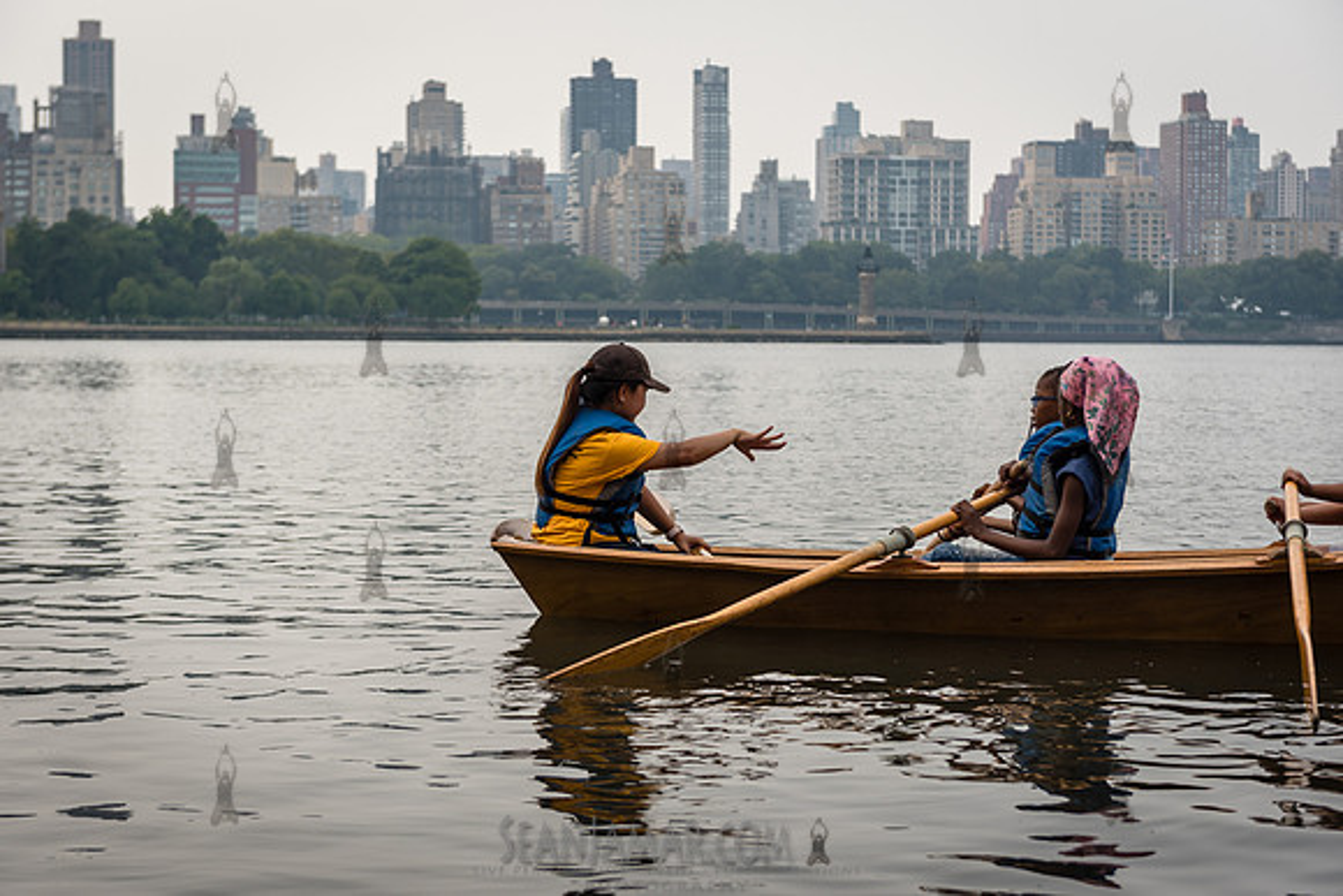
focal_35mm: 70
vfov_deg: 19.5
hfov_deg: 28.8
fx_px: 2612
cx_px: 672
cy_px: 448
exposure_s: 1/2000
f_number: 4
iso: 200
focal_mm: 70
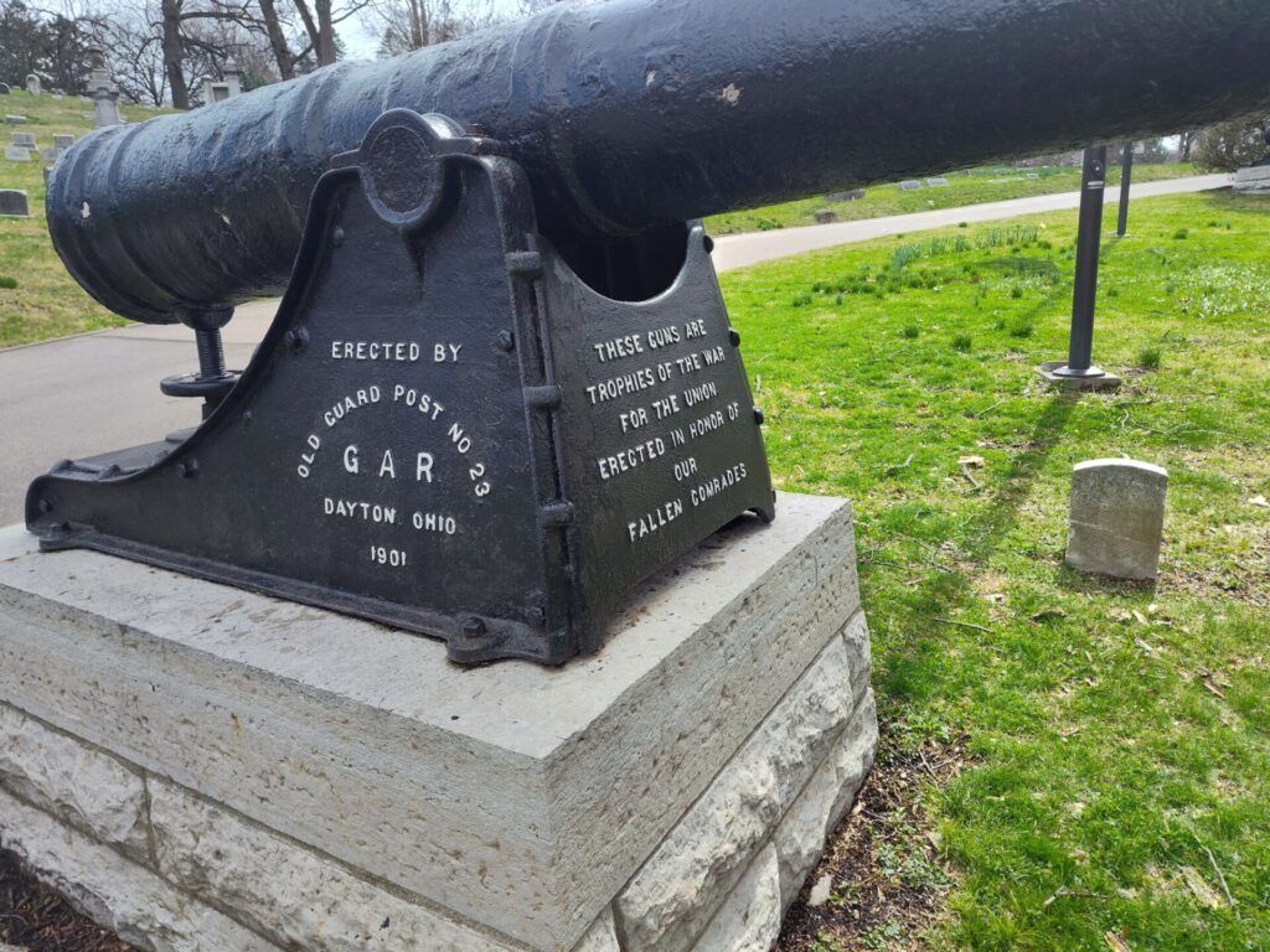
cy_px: 476
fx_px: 844
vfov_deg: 58.9
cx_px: 635
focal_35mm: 23
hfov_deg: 73.9
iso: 100
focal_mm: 5.56
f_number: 1.8
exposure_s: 1/775
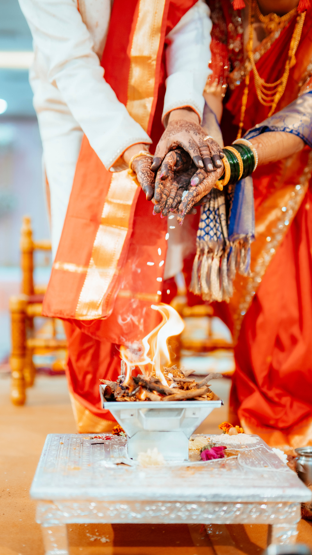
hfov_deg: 22.6
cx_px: 146
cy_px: 278
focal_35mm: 53
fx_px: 779
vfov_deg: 39.2
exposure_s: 1/500
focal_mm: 50
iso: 800
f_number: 1.4
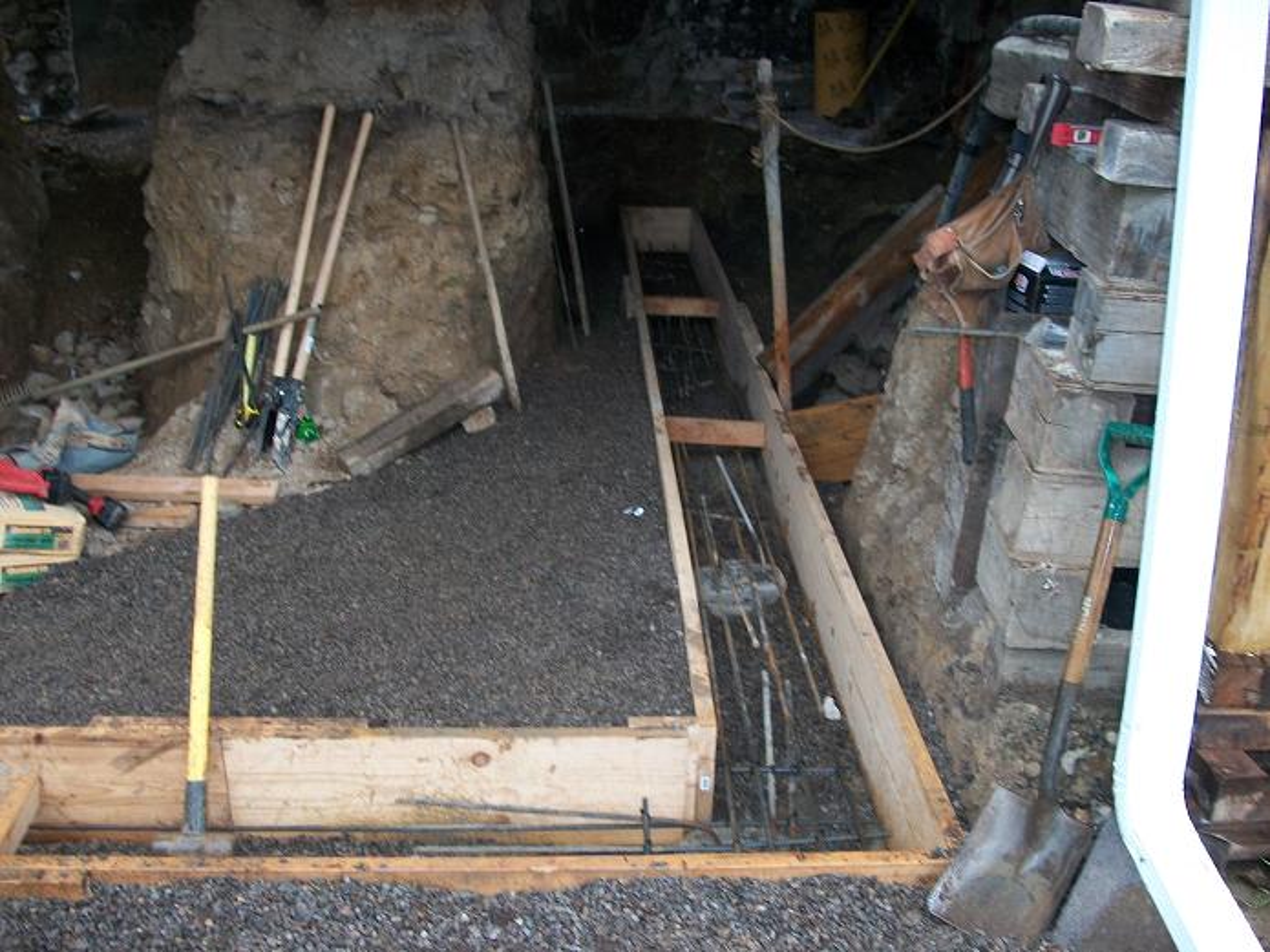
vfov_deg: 44.1
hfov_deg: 56.8
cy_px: 476
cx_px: 635
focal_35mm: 32
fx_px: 1174
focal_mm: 5.7
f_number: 2.9
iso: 80
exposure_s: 1/80
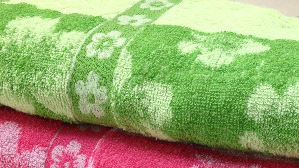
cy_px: 165
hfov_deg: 29.8
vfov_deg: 16.9
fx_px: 555
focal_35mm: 70
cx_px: 210
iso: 80
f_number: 2.4
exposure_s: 1/20
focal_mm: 4.28
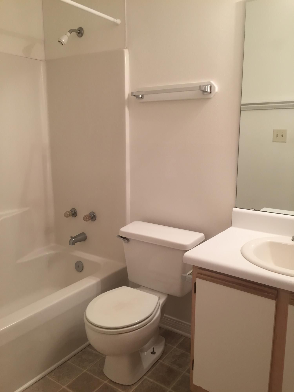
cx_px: 147
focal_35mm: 29
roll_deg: -0.7
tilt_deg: -10.6
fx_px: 328
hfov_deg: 48.2
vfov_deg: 61.7
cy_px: 196
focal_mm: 4.15
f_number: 2.2
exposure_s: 1/30
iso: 64
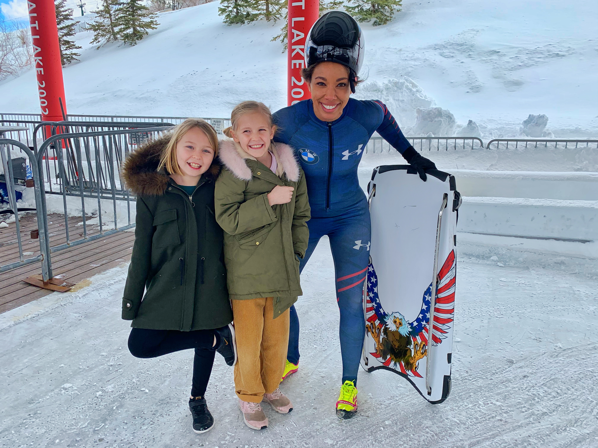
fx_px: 449
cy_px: 224
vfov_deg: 53.1
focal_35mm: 26
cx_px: 299
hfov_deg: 67.3
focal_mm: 4.25
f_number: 1.8
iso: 25
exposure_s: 1/919
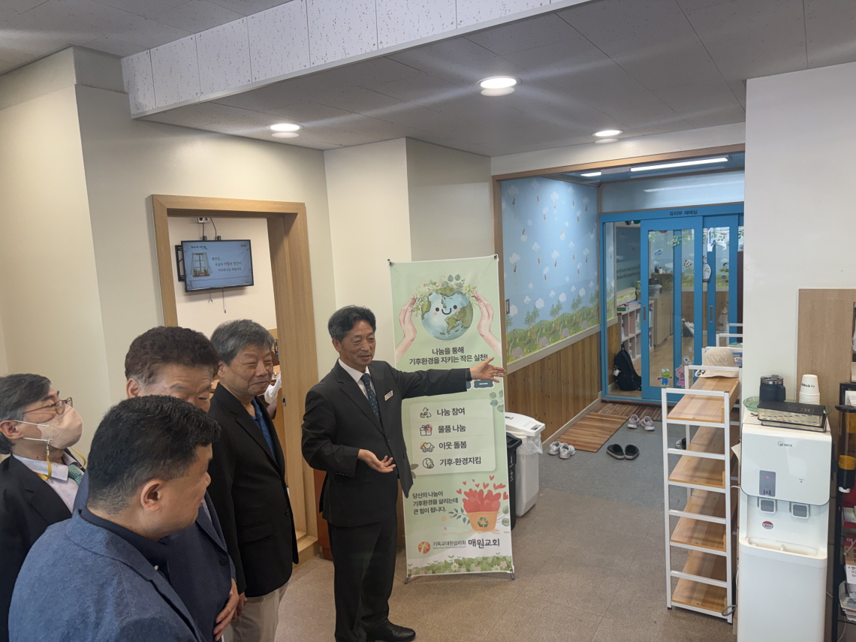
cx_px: 428
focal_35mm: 24
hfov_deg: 71.6
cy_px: 321
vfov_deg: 56.8
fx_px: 593
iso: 125
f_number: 1.78
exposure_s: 1/120
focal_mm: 6.76
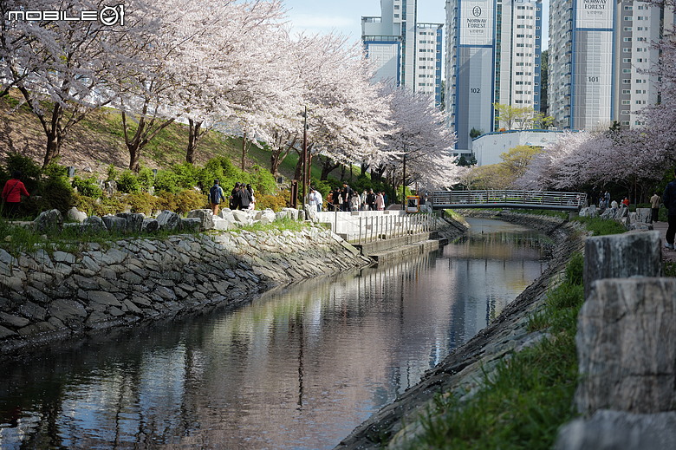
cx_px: 338
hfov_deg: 39.6
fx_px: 938
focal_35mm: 50
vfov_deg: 27.0
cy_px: 225
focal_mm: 50
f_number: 2.8
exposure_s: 1/1000
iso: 125
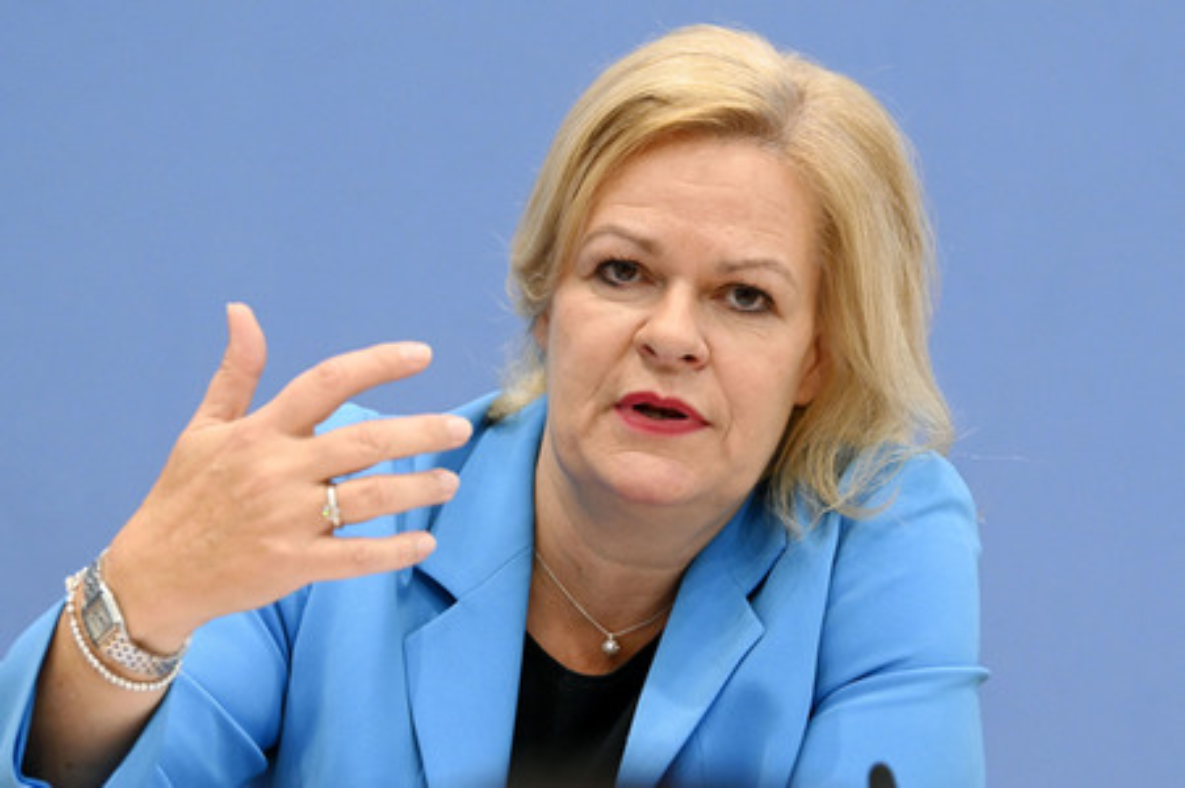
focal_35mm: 130
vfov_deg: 10.5
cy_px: 394
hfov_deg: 15.8
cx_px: 592
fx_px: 4276
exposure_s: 1/640
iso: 5000
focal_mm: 130
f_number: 5.6
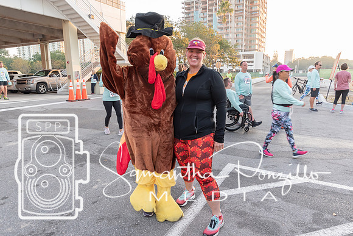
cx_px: 176
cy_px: 118
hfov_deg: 72.5
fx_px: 241
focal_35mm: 25
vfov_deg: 52.1
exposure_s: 1/80
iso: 400
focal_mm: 16
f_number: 4.5
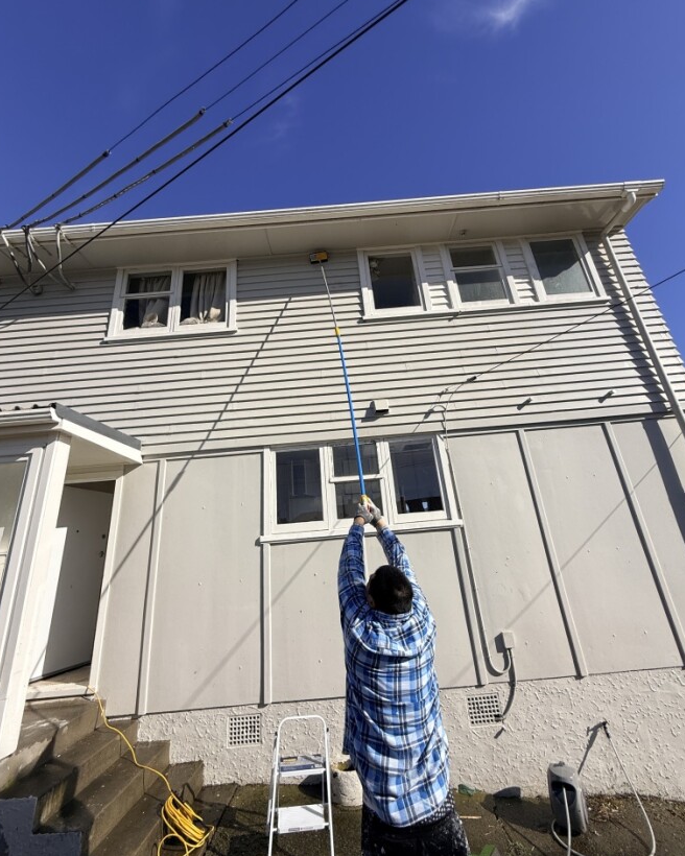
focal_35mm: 15
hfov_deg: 84.0
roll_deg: +4.9
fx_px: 380
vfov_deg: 96.8
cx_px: 341
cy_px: 420
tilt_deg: +19.7
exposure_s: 1/3460
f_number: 2.2
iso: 50
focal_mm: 2.22
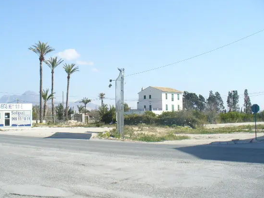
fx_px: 328
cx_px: 119
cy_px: 90
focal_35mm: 43
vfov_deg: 33.6
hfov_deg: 43.8
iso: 80
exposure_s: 1/250
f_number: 5.6
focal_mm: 6.1
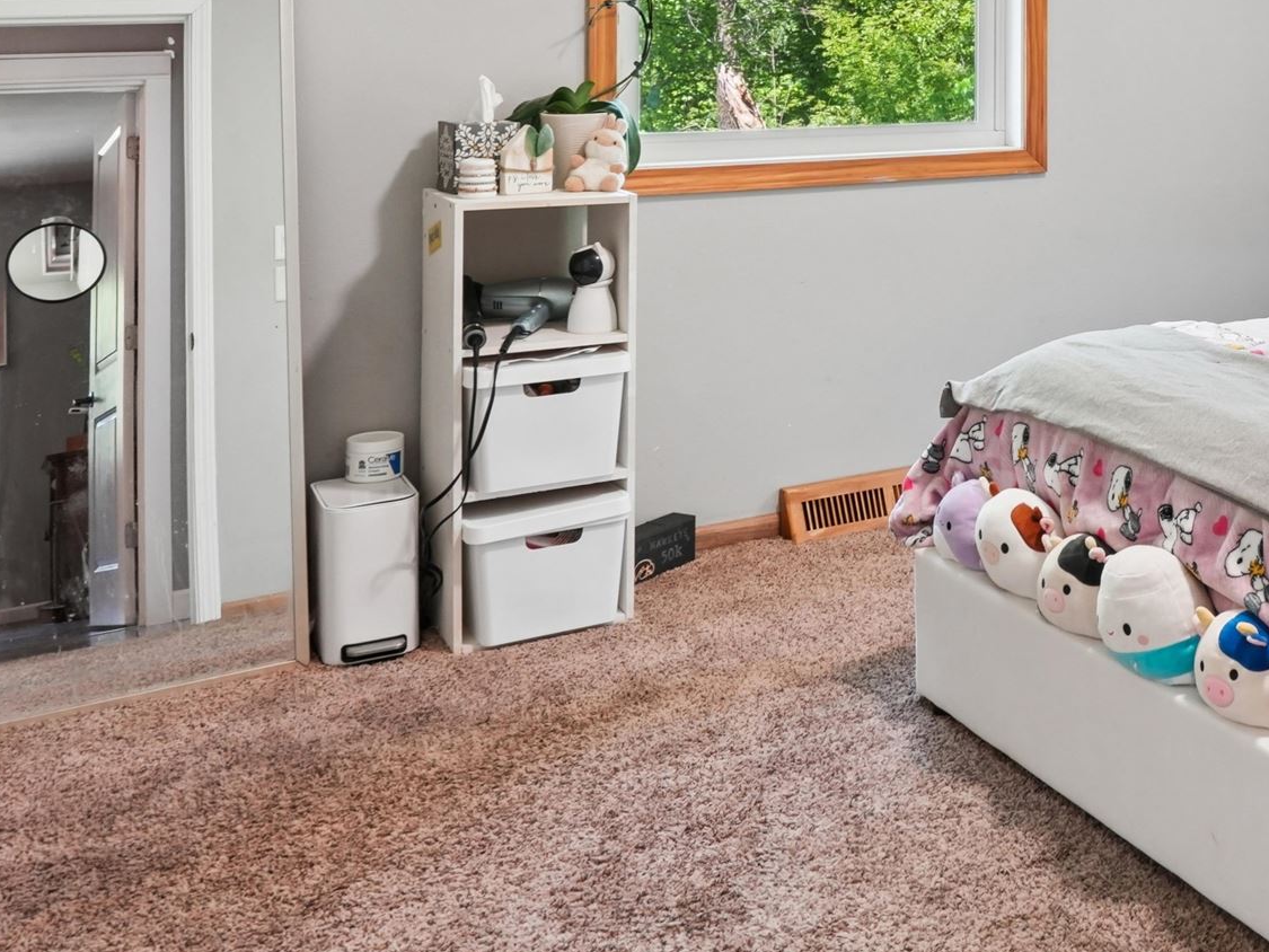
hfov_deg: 37.8
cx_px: 1378
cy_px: 11
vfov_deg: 31.8
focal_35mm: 42
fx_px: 1540
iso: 800
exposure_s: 1/15
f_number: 10
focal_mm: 16
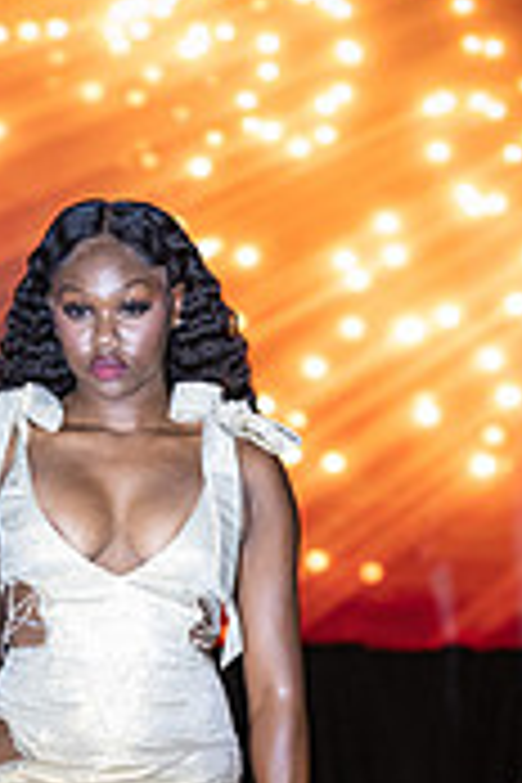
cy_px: 981
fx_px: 6307
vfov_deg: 7.0
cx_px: 90
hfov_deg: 4.7
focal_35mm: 290
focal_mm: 112
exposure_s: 1/320
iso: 1600
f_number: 2.8
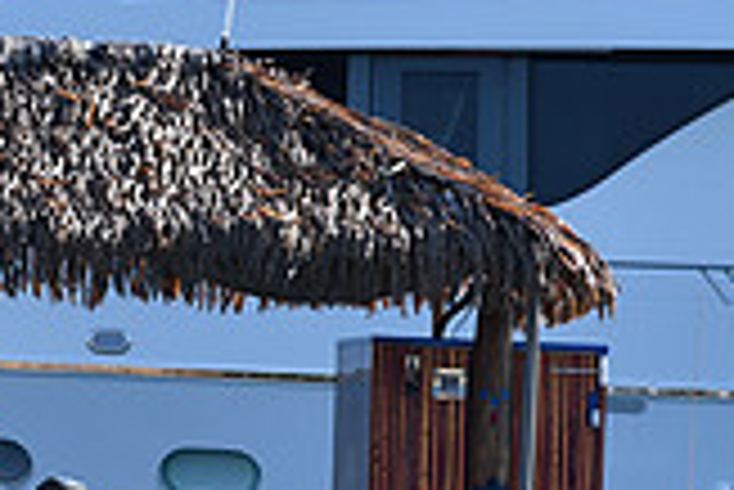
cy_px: 339
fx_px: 11407
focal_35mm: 559
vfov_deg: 2.5
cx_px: -563
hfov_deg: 3.7
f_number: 7.1
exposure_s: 1/500
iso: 200
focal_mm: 105
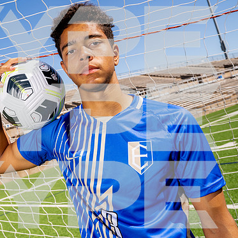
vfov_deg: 37.6
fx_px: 350
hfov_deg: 36.6
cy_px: 118
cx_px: 57
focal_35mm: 45
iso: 100
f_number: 8
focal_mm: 34
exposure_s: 1/250
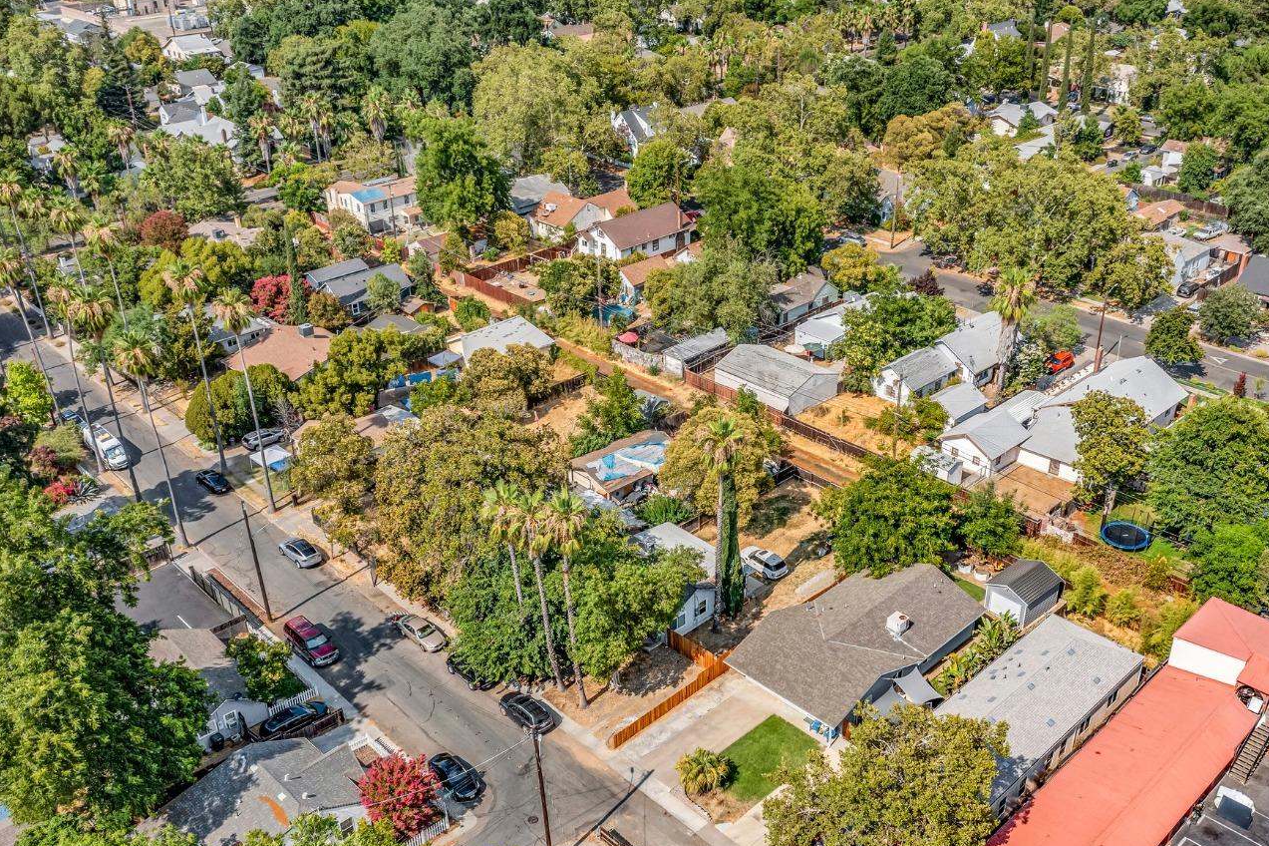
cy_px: 445
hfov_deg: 57.2
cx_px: 681
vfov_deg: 39.9
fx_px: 1163
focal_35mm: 33
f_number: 5.6
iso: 100
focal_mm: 10.26
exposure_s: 1/500
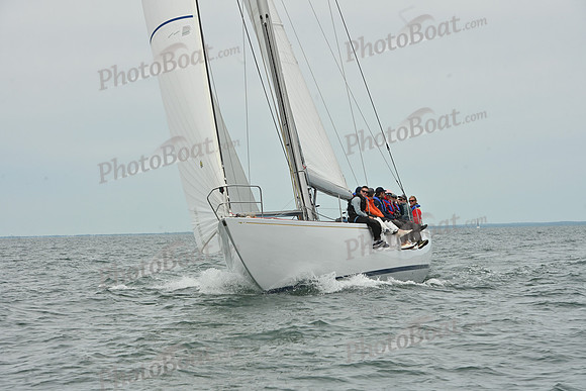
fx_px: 2117
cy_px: 196
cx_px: 293
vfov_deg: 10.6
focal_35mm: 130
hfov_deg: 15.8
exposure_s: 1/1000
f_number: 13
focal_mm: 130
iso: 320
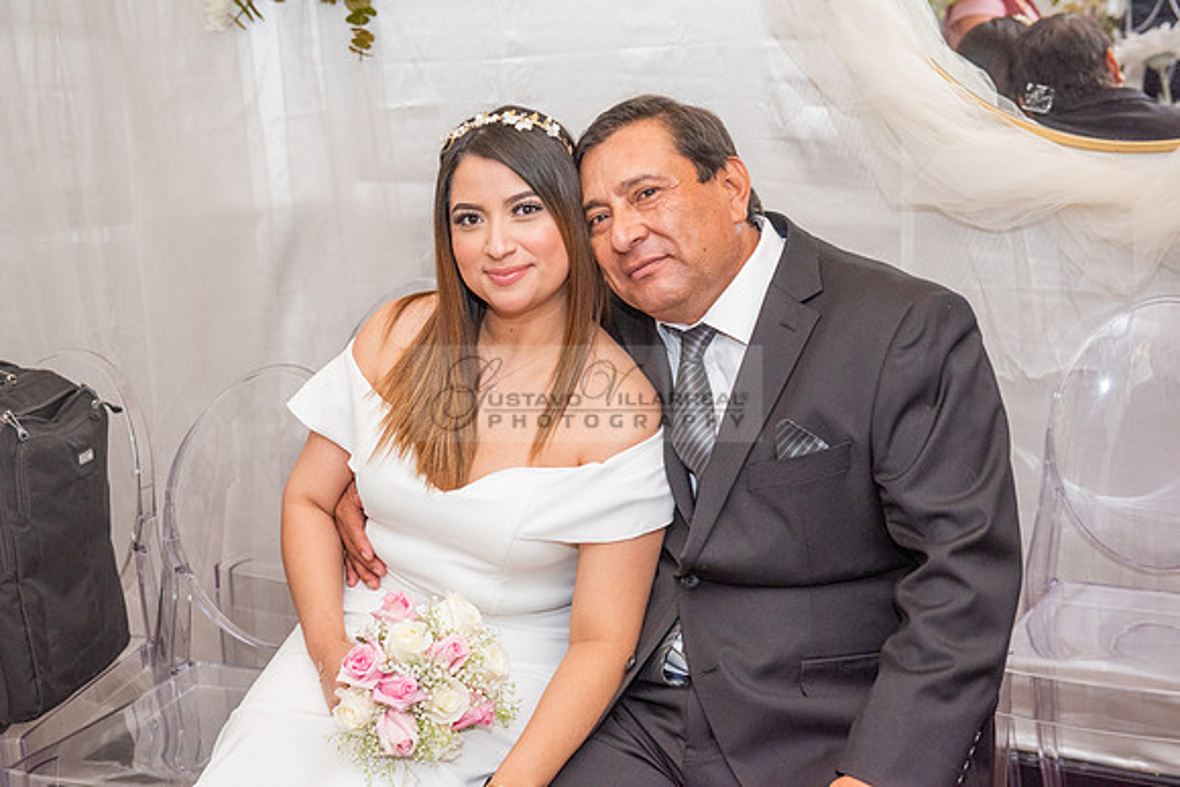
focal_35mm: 56
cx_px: 590
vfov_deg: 24.2
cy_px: 394
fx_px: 1836
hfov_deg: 35.6
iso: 1600
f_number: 4.5
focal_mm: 56
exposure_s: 1/125
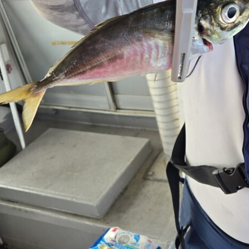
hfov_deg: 37.2
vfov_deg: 38.0
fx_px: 358
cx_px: 192
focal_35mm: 44
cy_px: 85
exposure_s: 1/180
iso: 25
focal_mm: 5.4
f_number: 1.8
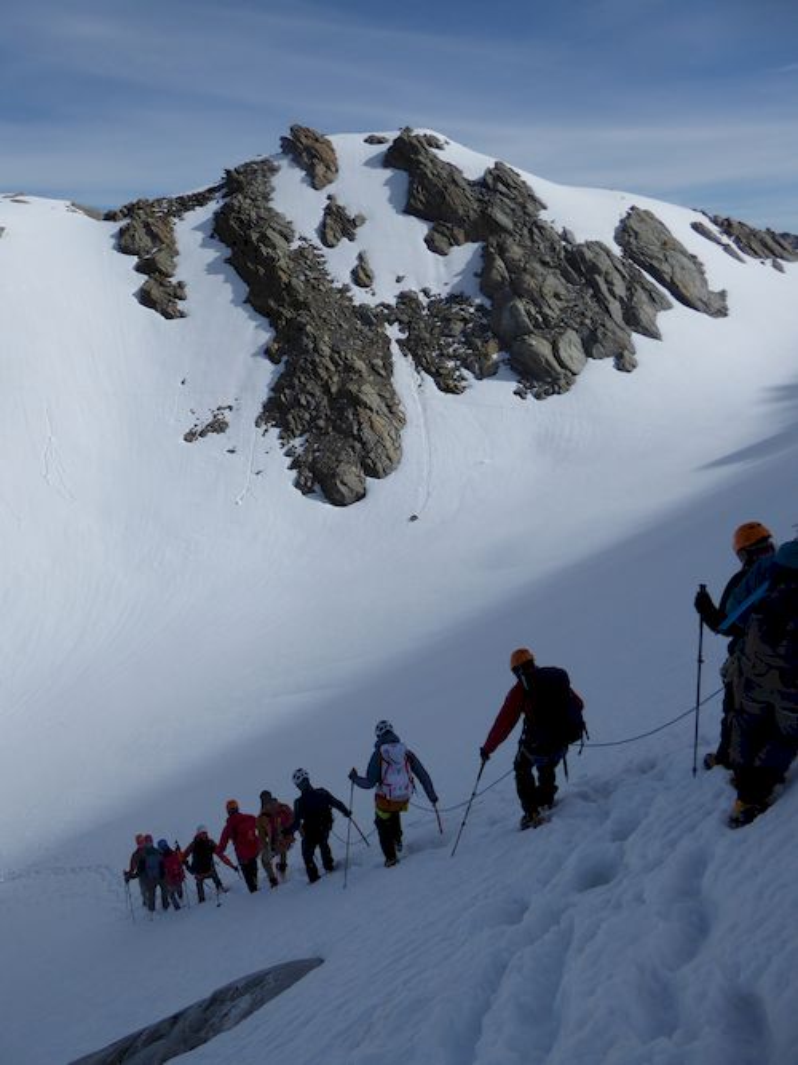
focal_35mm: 24
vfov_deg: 71.6
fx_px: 738
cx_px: 399
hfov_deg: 56.8
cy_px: 532
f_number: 3.5
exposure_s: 1/2000
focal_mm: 4.3
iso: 80
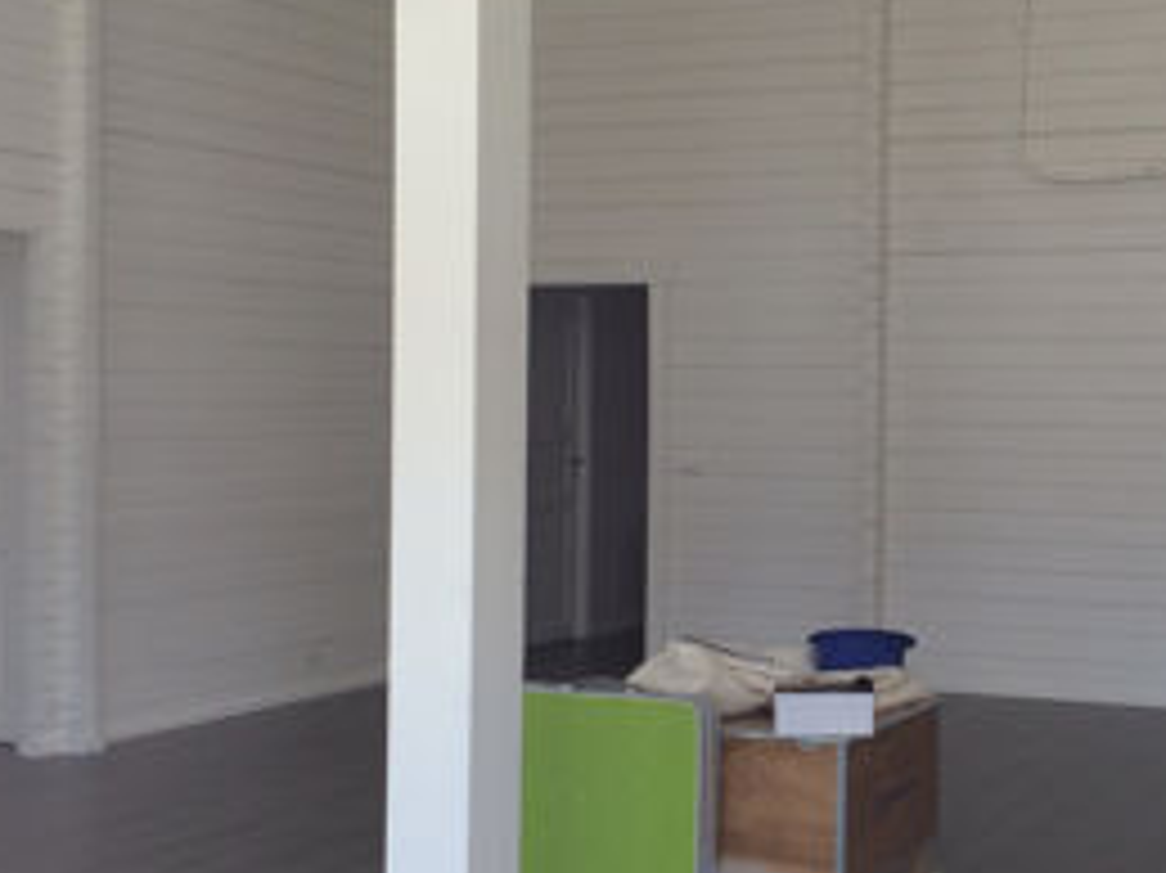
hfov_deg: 32.4
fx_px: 1953
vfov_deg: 25.2
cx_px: 918
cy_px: 457
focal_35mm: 58
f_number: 2.2
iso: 32
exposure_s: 1/232
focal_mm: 4.12
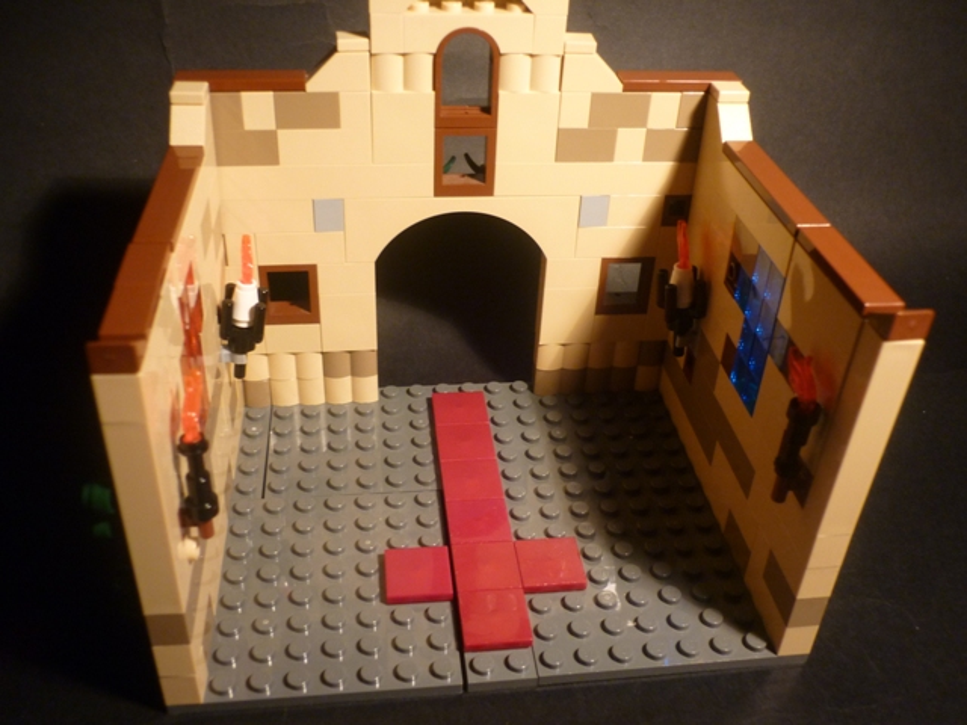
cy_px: 362
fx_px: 922
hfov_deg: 55.4
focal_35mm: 33
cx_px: 484
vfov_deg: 42.9
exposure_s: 1/30
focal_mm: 5.5
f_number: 2.8
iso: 200
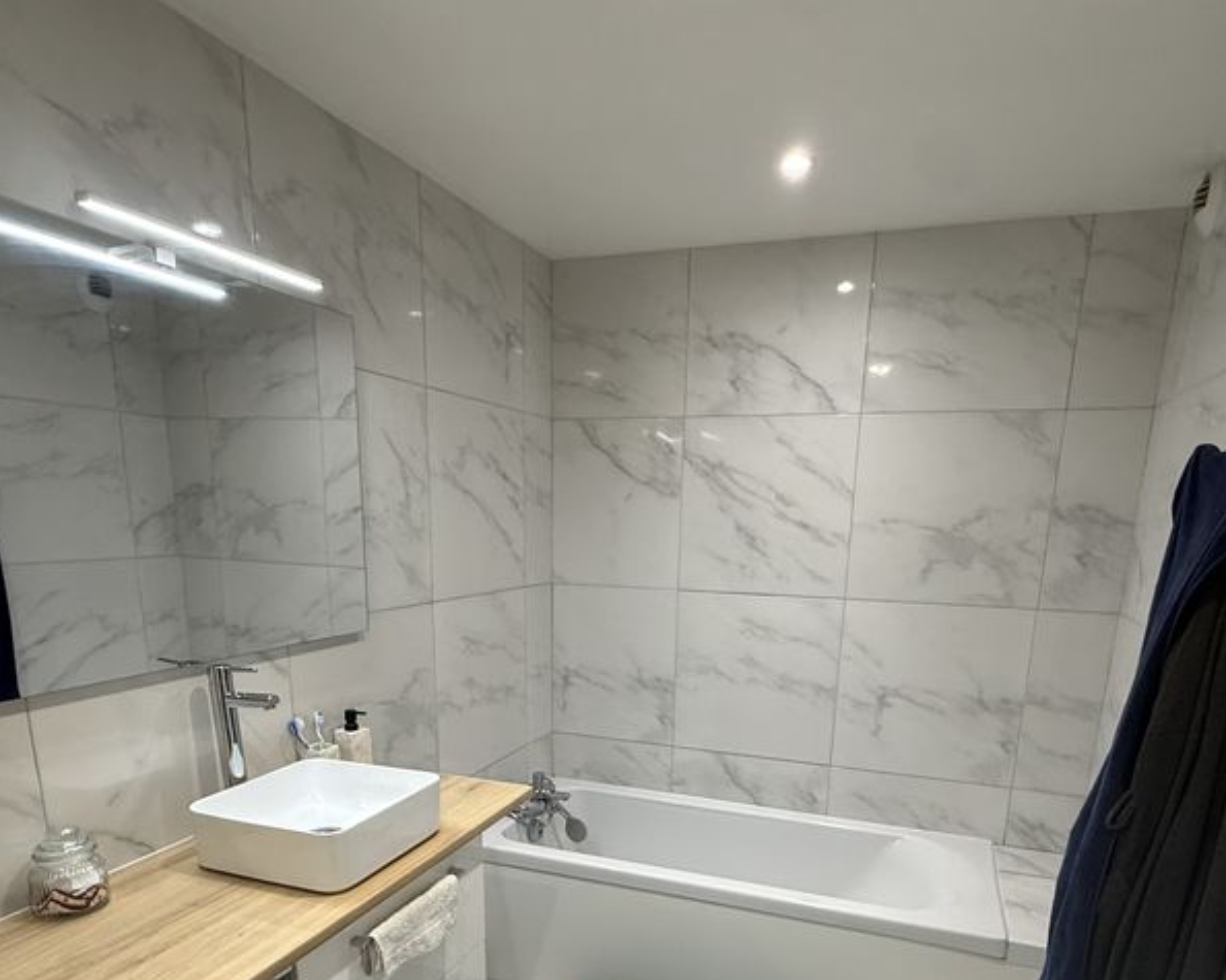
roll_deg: -1.8
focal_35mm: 23
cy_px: 722
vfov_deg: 58.1
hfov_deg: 72.6
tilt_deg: -14.7
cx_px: 630
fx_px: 834
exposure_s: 1/108
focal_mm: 2.22
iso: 250
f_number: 2.2
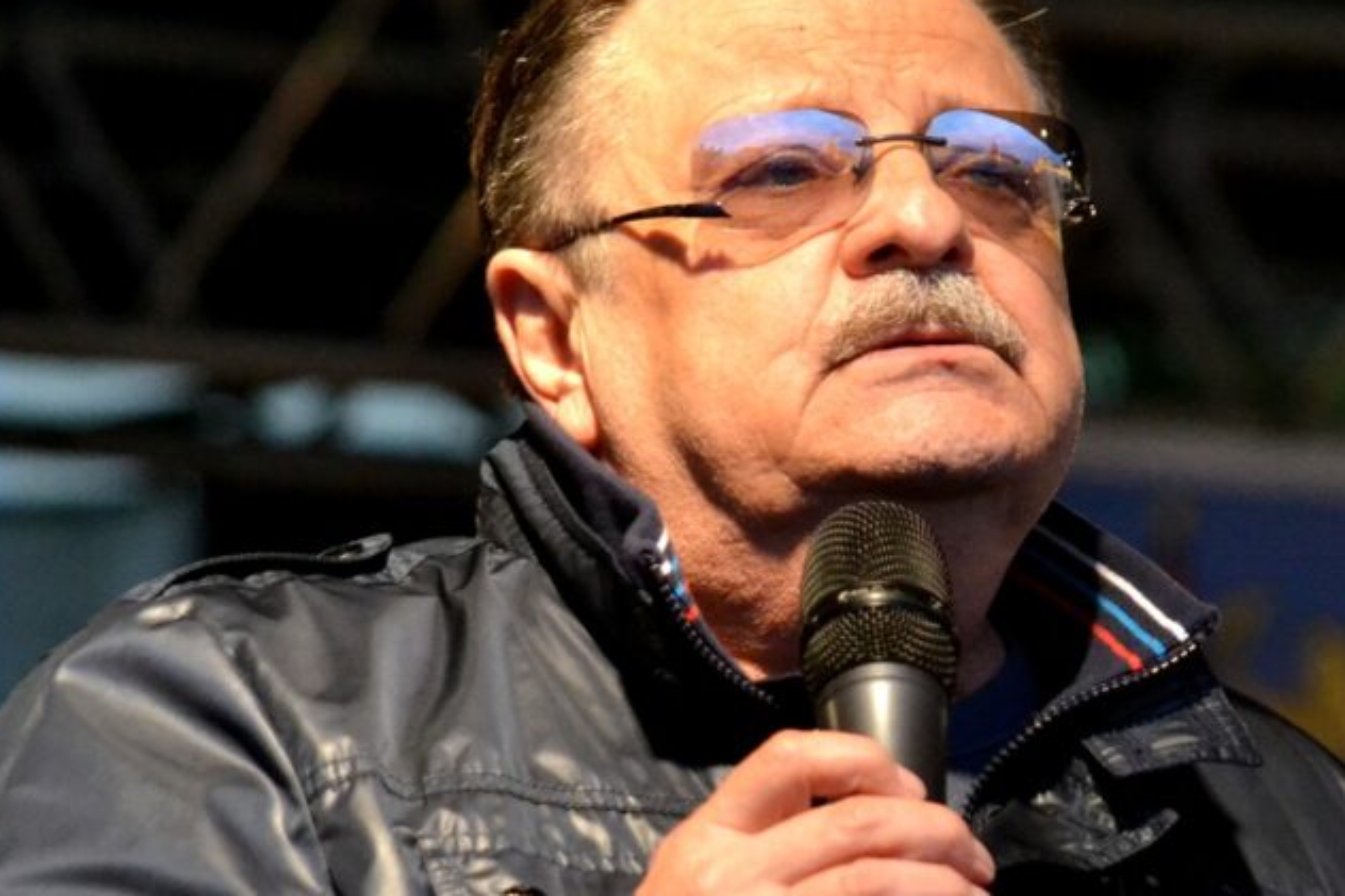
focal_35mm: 266
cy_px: 408
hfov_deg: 7.7
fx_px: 9935
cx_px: 768
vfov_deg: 5.2
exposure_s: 1/400
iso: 3200
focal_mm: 140
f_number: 4.8
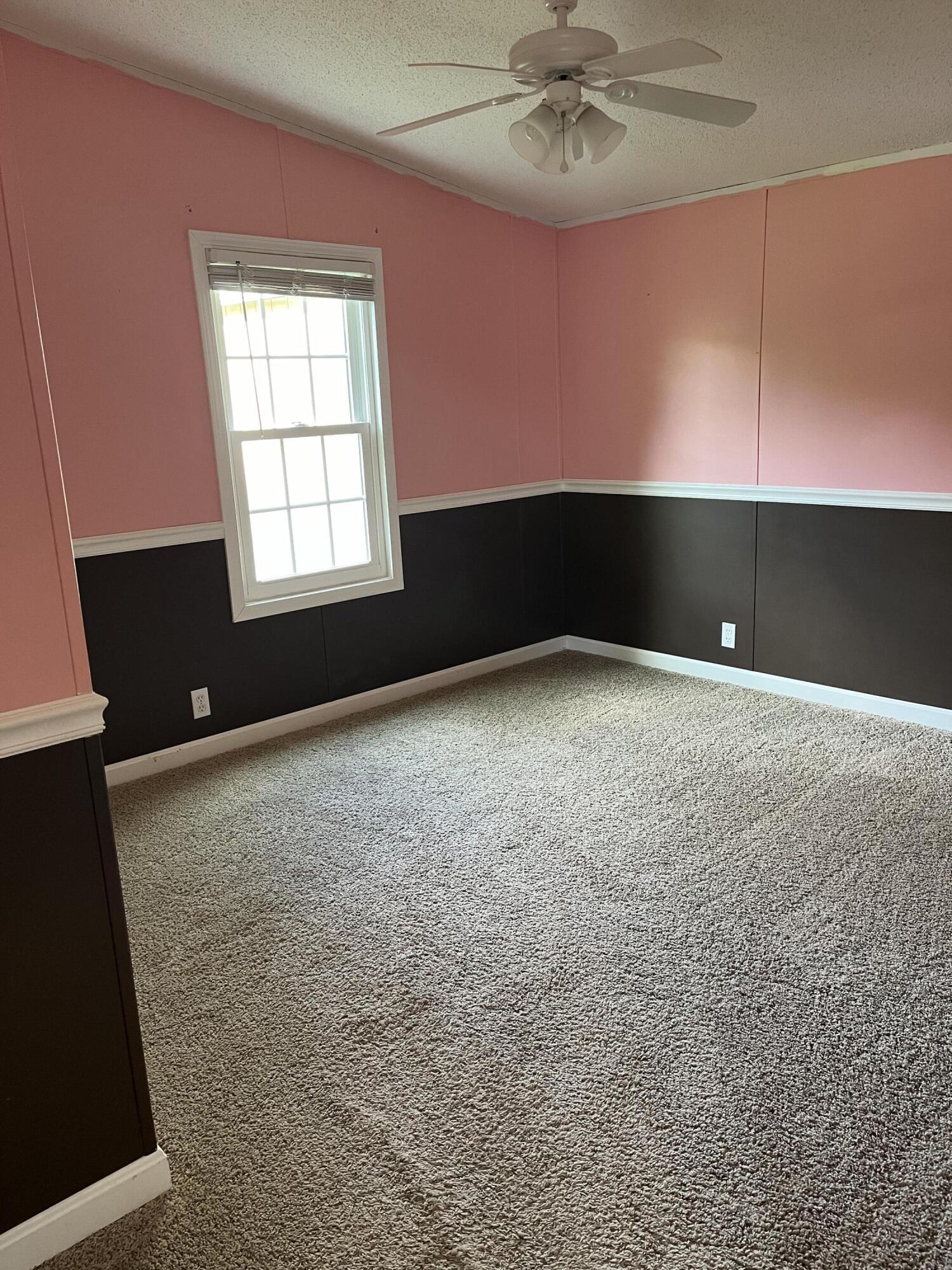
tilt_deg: -15.2
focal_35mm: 26
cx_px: 476
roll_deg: +2.9
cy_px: 635
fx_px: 953
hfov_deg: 53.1
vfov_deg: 67.3
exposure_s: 1/60
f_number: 1.6
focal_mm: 5.1
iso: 250
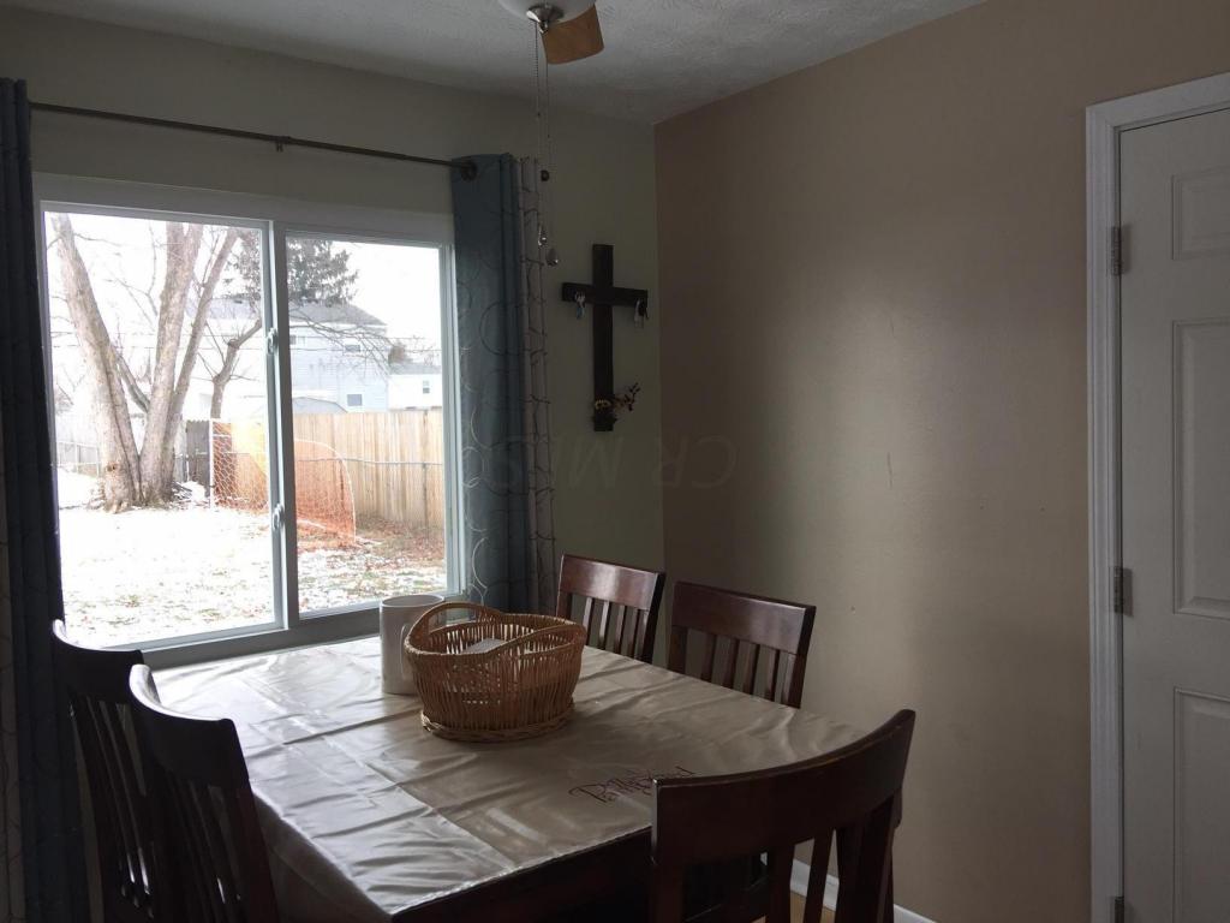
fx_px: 1030
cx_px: 615
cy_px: 462
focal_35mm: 29
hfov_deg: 61.7
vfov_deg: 48.2
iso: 40
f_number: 2.2
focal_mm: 4.15
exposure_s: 1/60
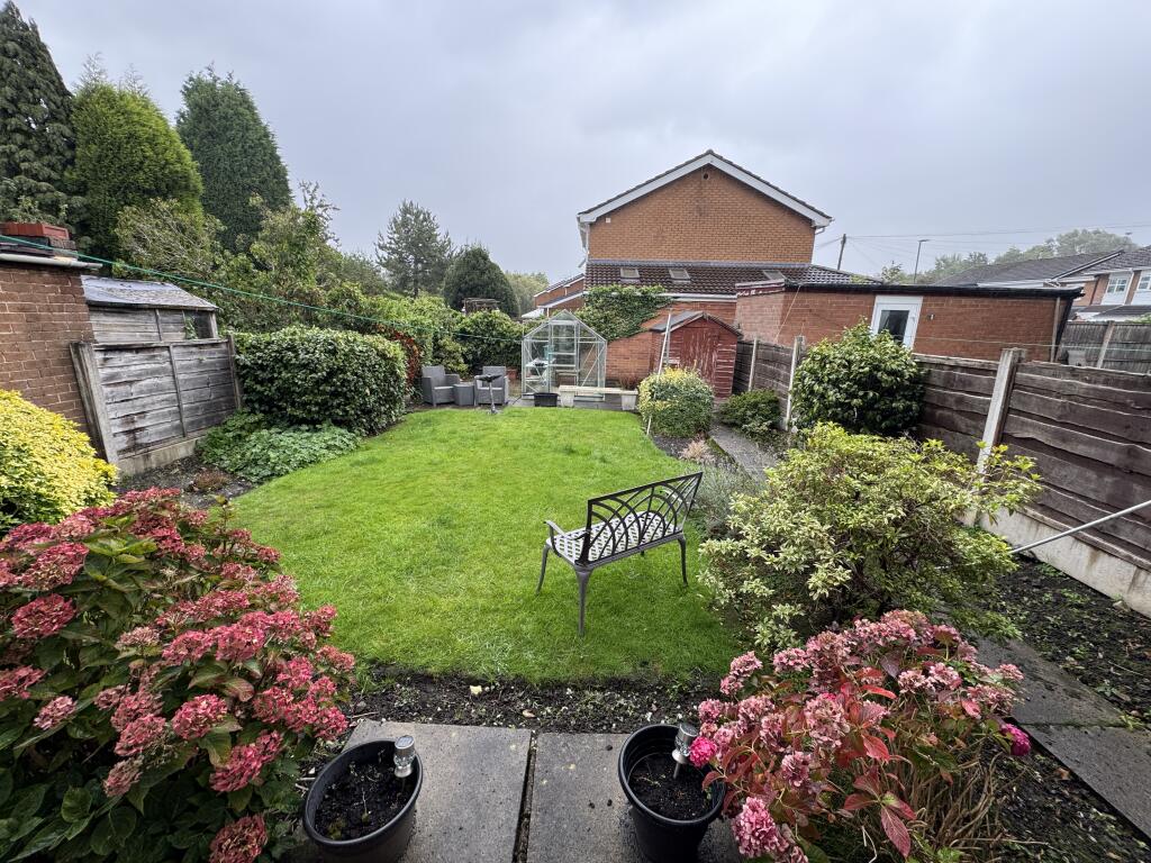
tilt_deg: -14.7
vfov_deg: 85.7
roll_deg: -0.6
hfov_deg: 102.1
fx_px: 466
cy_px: 432
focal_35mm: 14
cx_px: 576
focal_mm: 2.22
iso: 64
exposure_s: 1/99
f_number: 2.2
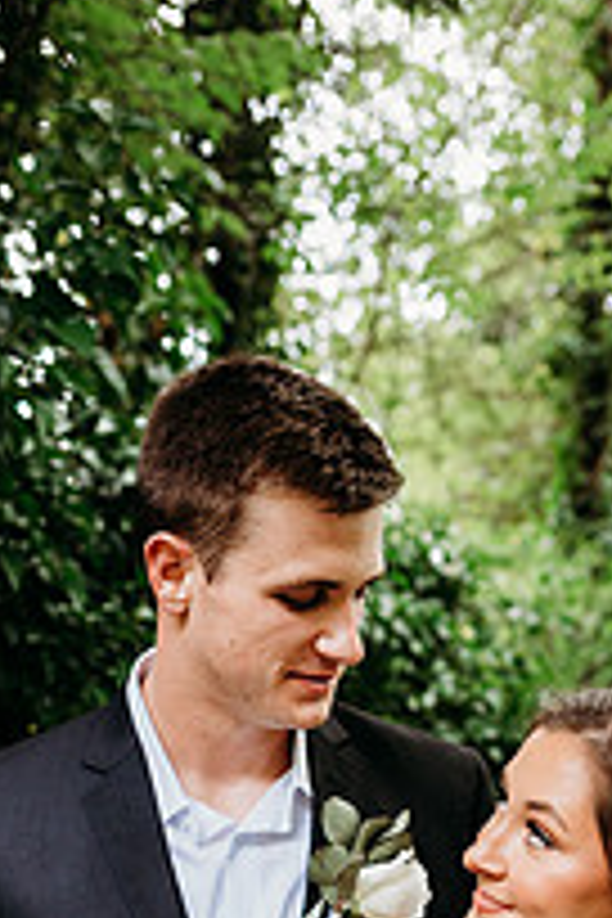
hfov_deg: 25.5
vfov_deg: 33.8
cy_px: 945
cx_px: 328
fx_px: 1351
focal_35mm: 53
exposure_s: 1/160
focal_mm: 24
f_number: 2.5
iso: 250
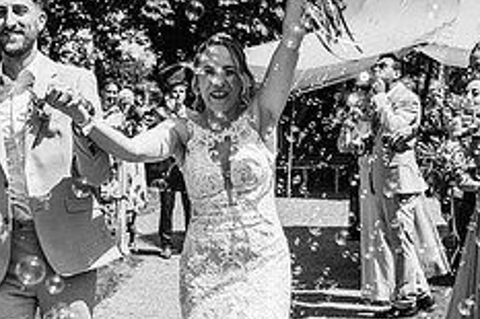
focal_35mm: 87
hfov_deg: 23.3
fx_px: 1159
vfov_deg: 15.7
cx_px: 155
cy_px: 214
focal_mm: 35
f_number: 4.5
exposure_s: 1/1600
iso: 100
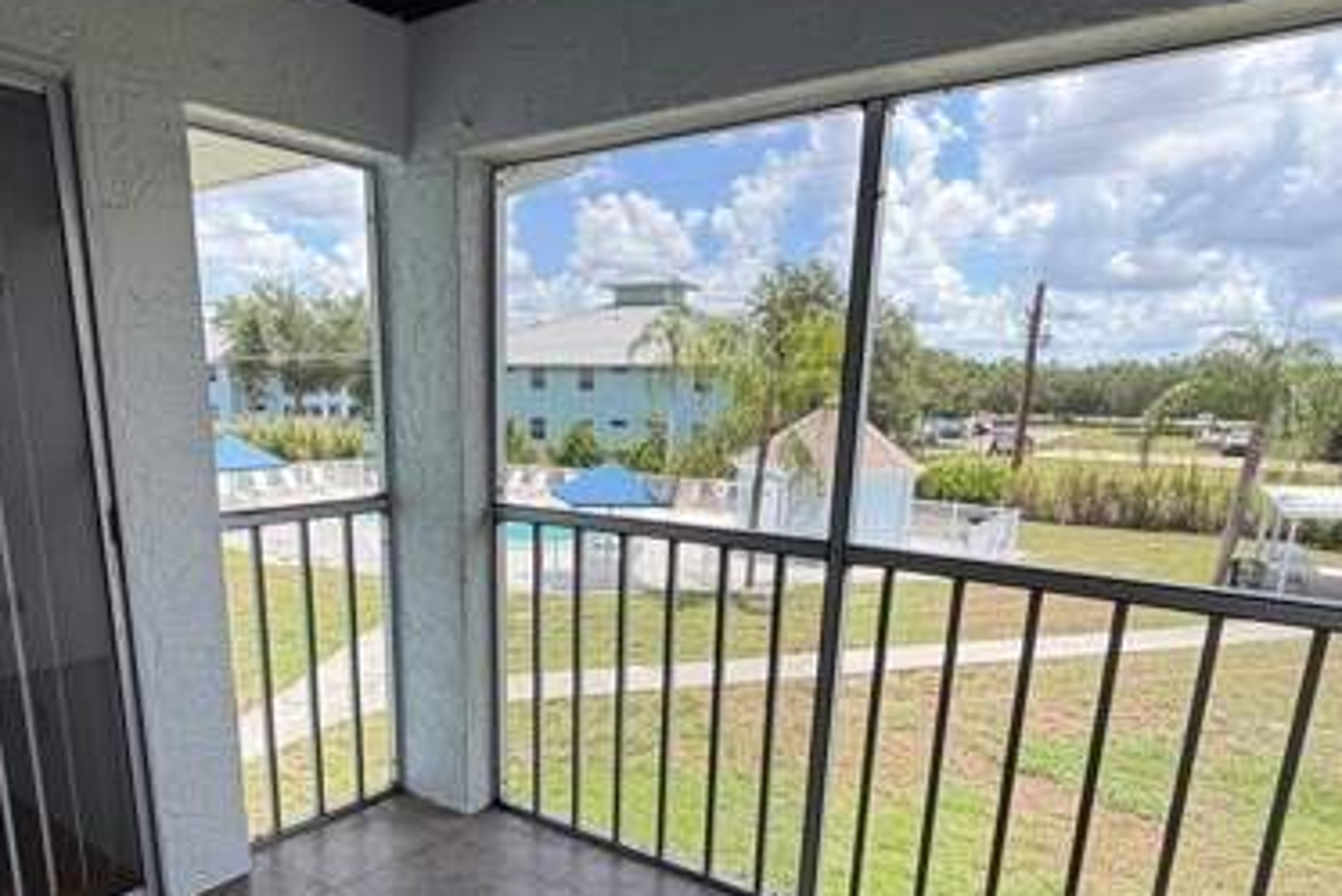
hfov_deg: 71.2
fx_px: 932
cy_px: 641
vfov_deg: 49.8
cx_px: 594
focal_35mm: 25
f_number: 2.2
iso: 50
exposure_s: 1/502
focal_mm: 2.22
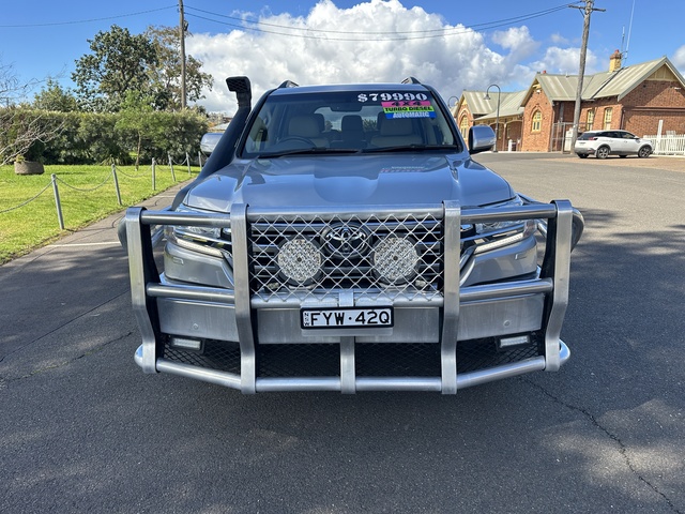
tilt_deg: -10.4
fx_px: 475
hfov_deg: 71.6
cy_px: 257
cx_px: 342
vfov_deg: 56.8
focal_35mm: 24
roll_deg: -1.6
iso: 80
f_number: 1.78
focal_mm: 6.86
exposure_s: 1/1587
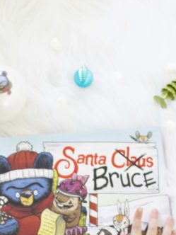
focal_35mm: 155
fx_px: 1054
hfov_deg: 9.5
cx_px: 60
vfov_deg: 12.1
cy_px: 348
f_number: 4.5
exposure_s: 1/30
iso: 500
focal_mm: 35
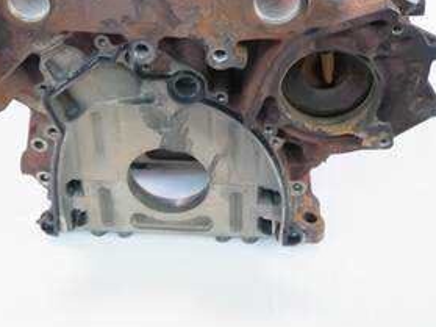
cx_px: 166
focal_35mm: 55
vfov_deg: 25.9
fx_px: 692
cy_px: 52
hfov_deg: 34.8
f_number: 4
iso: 400
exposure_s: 1/60
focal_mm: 16
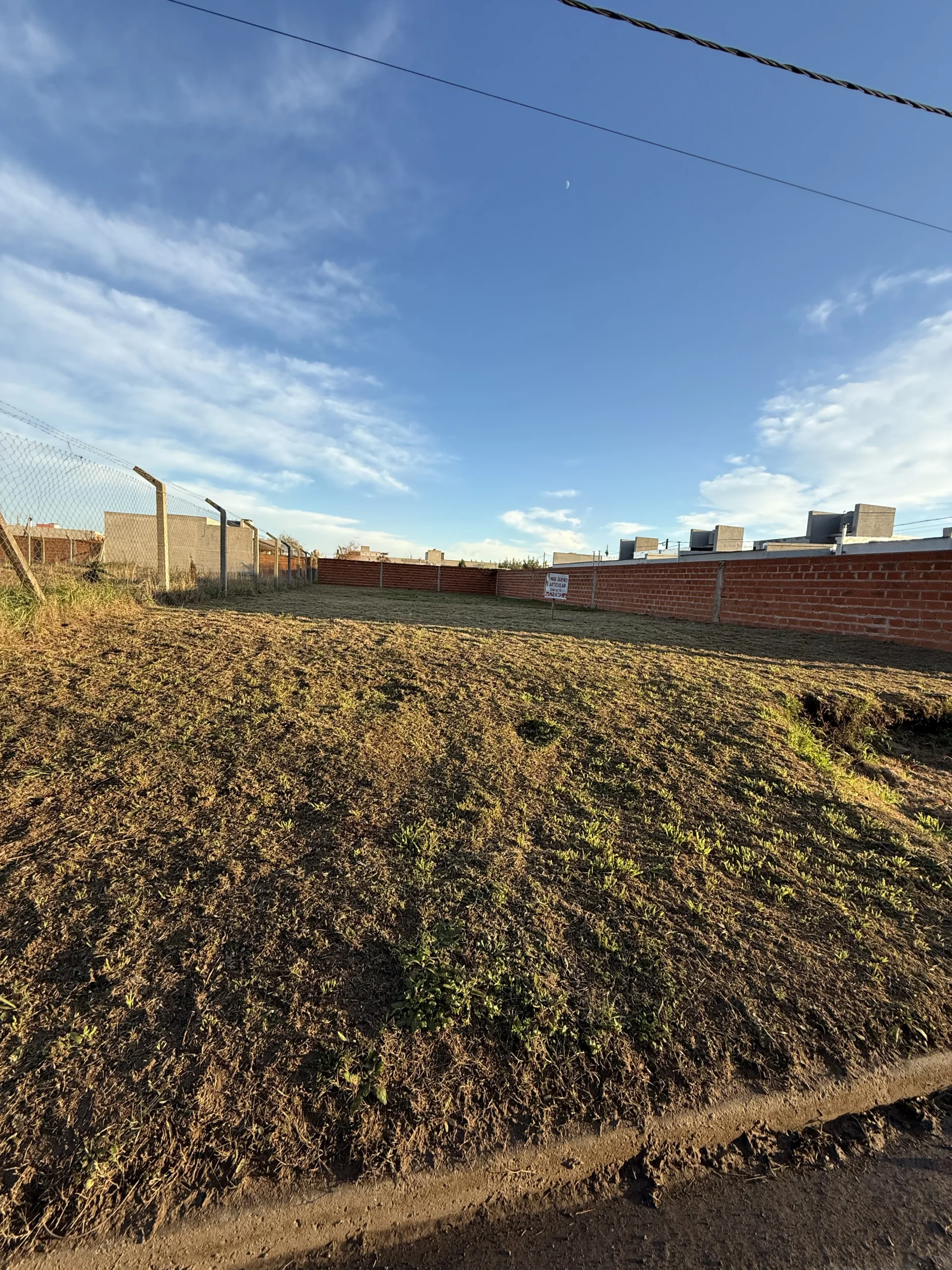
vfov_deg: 102.1
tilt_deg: -5.5
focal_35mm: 14
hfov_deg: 85.7
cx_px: 476
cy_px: 635
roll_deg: -2.9
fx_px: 513
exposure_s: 1/644
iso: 50
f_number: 2.2
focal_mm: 2.22
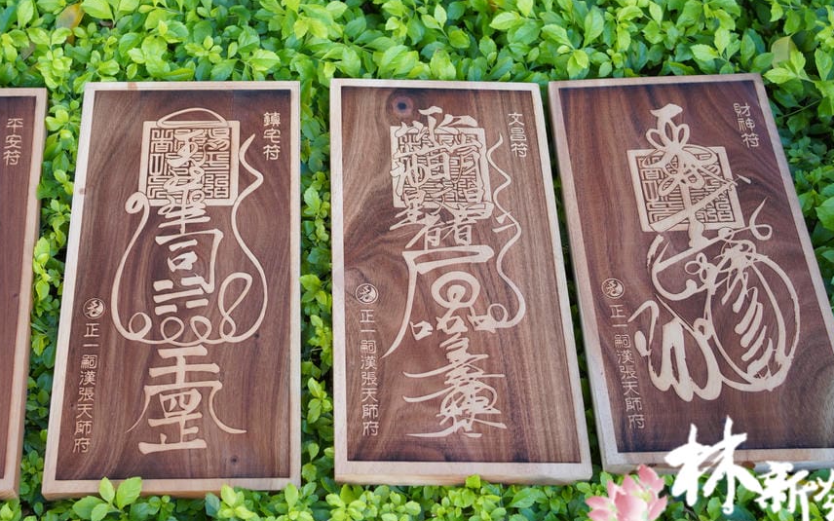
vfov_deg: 25.7
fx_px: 1136
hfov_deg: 40.1
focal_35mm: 50
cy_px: 168
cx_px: 335
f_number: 4.5
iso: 500
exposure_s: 1/200
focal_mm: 35
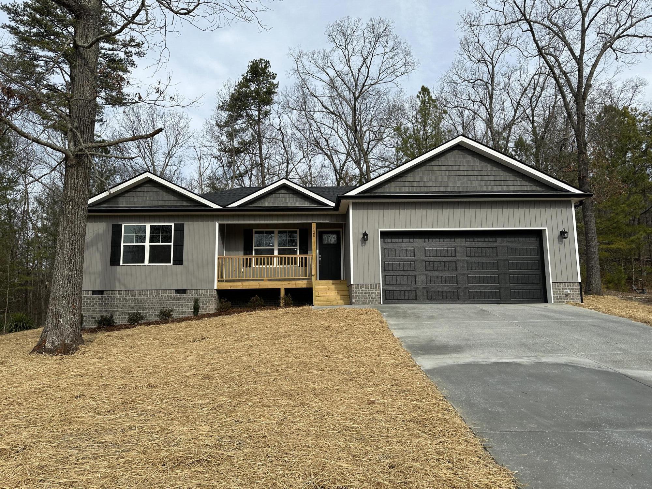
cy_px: 244
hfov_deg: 71.6
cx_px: 326
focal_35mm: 24
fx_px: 452
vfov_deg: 56.8
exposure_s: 1/3861
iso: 80
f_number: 1.78
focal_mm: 6.86
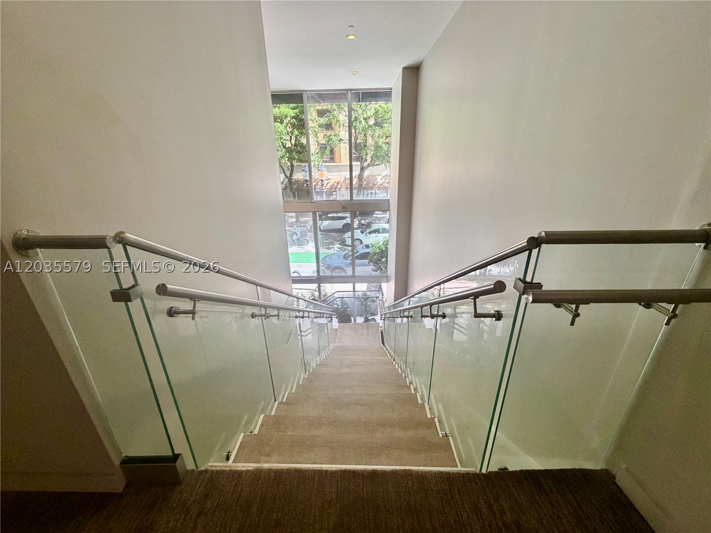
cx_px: 356
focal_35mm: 14
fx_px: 288
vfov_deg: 85.7
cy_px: 266
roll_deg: +1.7
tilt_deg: -21.3
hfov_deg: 102.1
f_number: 2.2
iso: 320
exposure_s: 1/120
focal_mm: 2.22
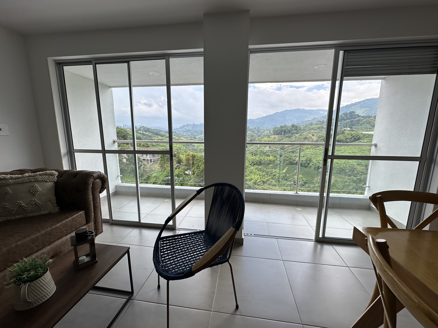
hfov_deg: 102.1
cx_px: 219
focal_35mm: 14
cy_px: 164
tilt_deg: -8.1
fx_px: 177
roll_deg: -0.1
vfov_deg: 85.7
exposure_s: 1/350
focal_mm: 2.22
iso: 40
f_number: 2.2
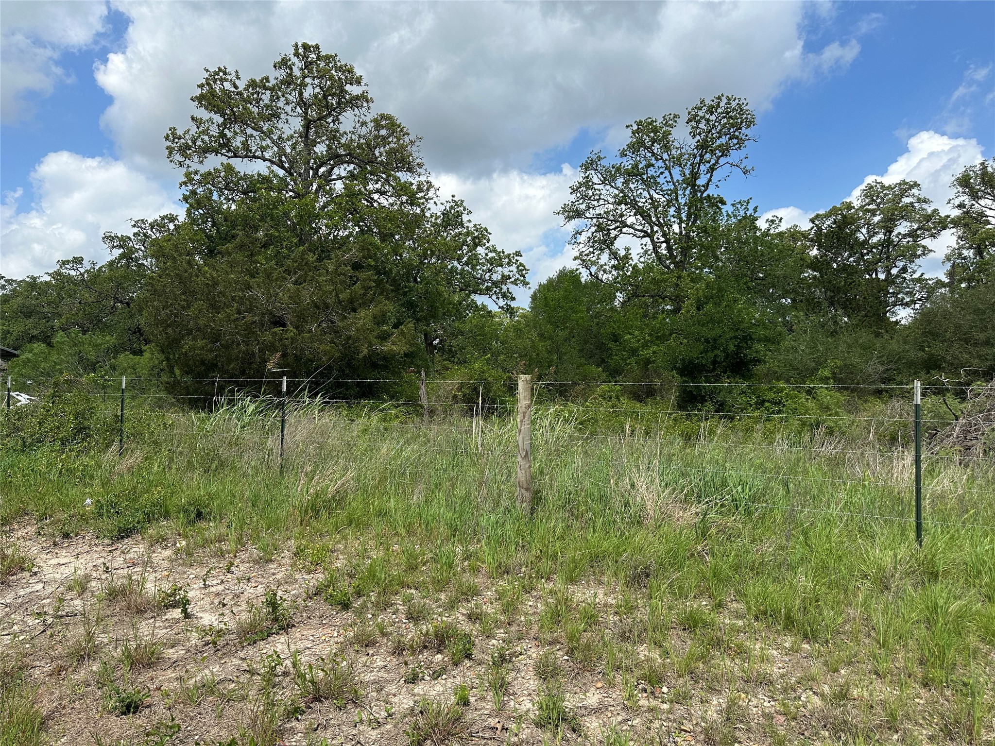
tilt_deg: +1.9
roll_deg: -0.1
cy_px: 373
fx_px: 690
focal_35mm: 24
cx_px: 498
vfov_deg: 56.8
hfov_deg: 71.6
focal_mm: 6.86
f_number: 1.78
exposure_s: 1/4545
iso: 80
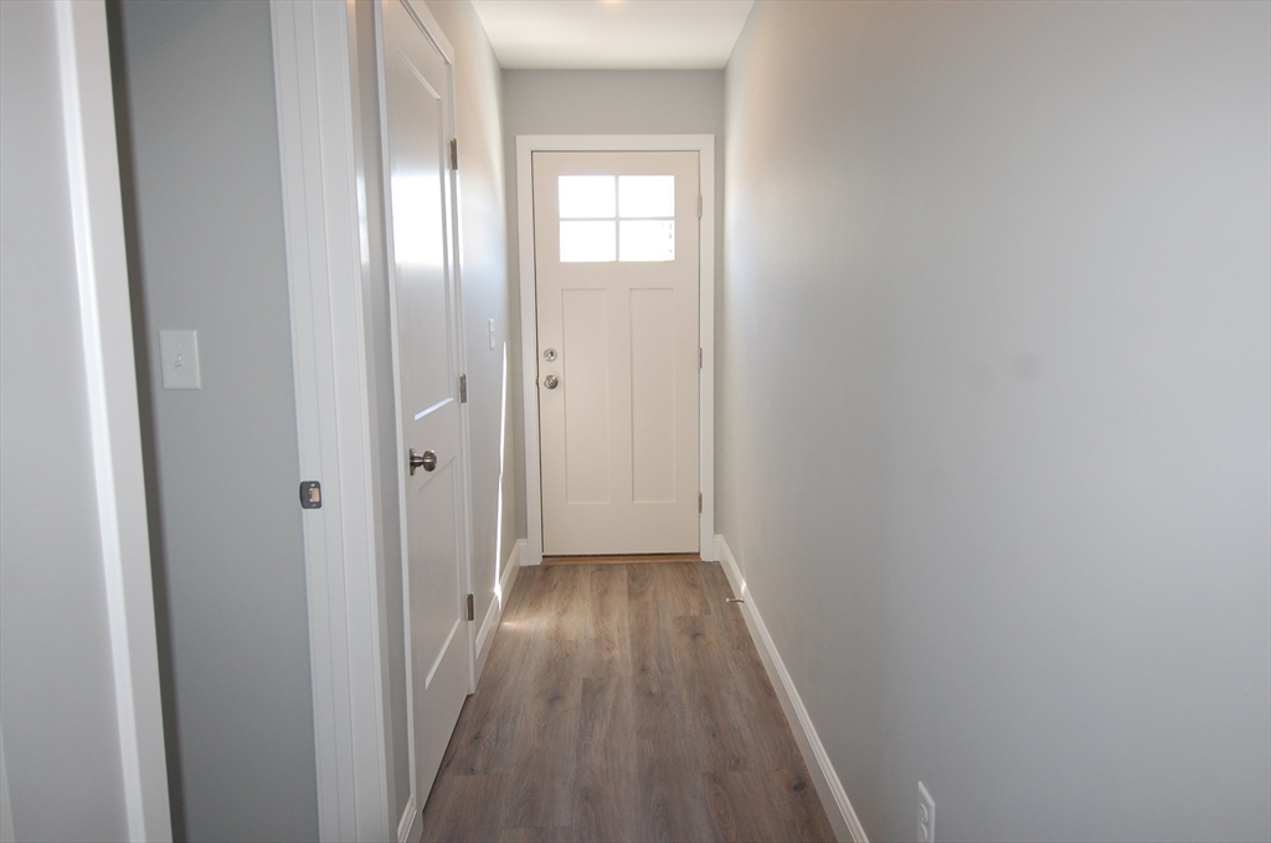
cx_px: 636
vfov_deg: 53.0
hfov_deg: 73.8
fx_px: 846
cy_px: 422
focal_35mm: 24
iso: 400
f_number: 4
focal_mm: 16
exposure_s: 1/80
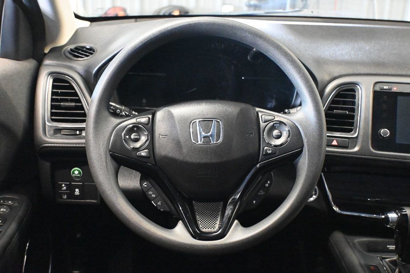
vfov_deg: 32.4
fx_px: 470
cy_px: 136
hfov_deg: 47.2
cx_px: 205
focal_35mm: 41
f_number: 4.5
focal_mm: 27.5
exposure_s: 1/30
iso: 12800
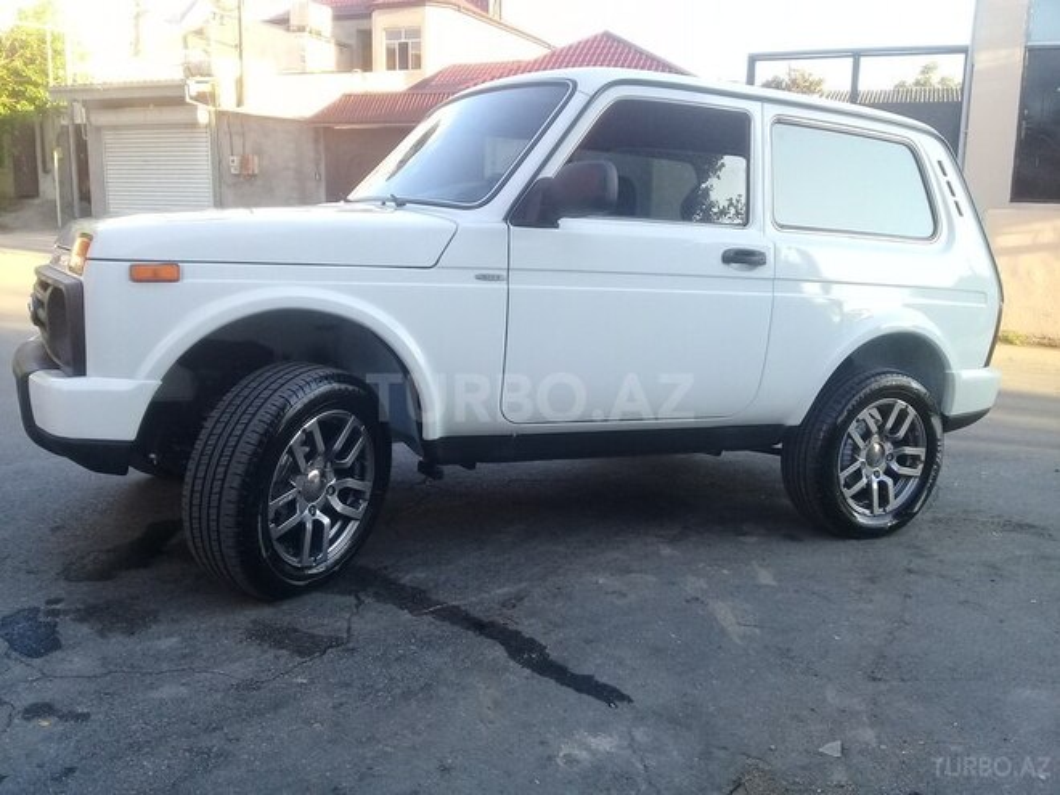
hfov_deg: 58.4
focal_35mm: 31
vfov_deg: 45.4
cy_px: 398
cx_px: 530
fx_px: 949
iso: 50
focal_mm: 3.3
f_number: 2.2
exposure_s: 1/100
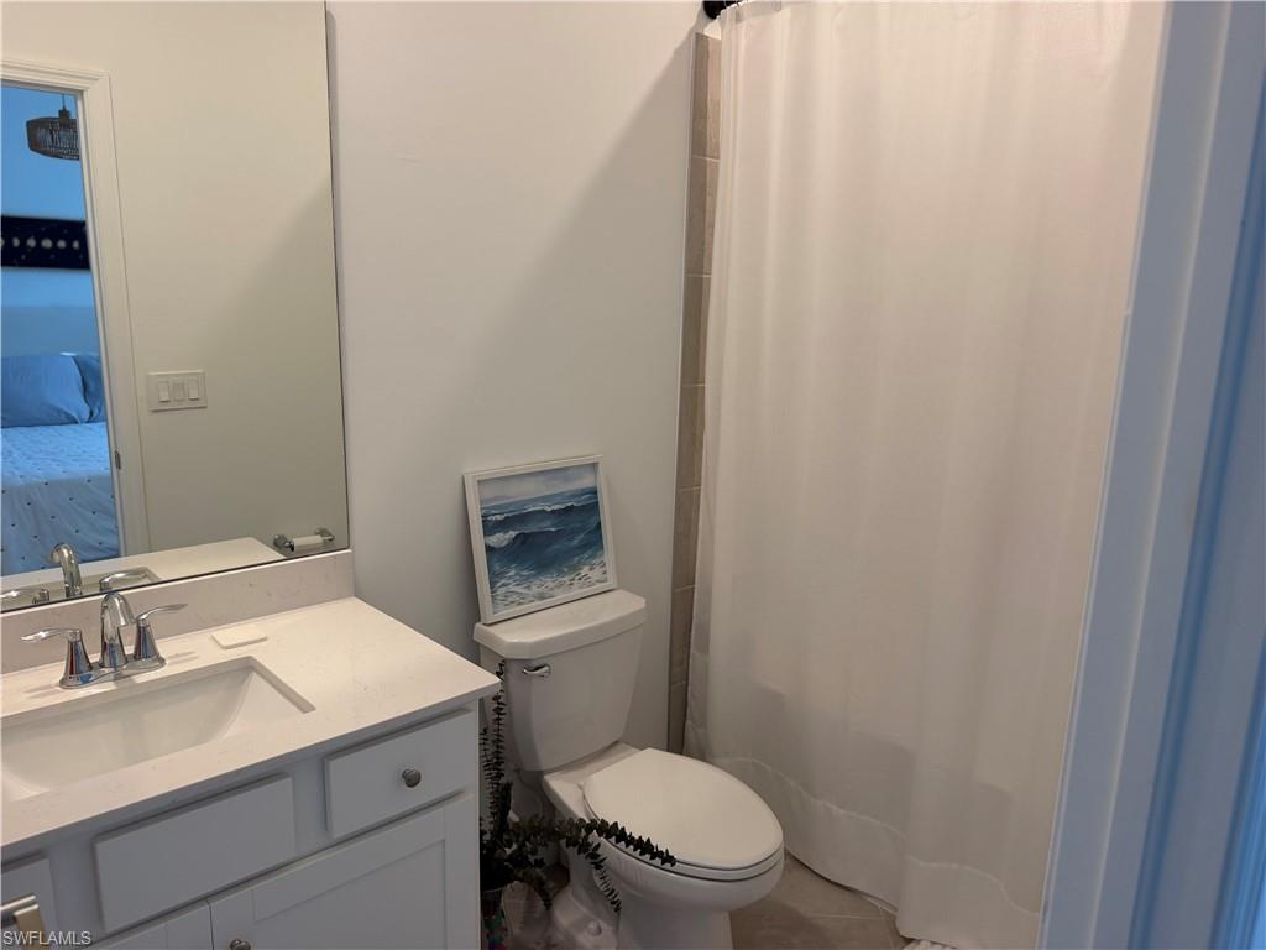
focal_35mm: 24
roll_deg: -1.1
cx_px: 633
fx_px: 878
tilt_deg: -12.1
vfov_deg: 56.8
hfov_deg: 71.6
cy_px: 475
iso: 125
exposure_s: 1/120
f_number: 1.78
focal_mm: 6.76
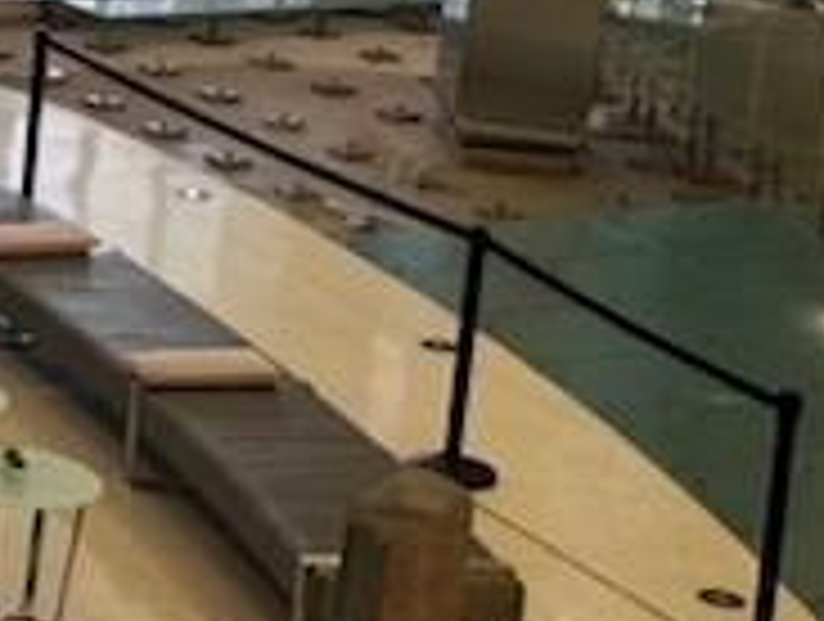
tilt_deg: -11.7
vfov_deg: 11.0
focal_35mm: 134
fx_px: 3196
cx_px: -626
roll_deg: -3.2
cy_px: -68
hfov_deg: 13.3
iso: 125
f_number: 1.78
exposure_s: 1/60
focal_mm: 6.86
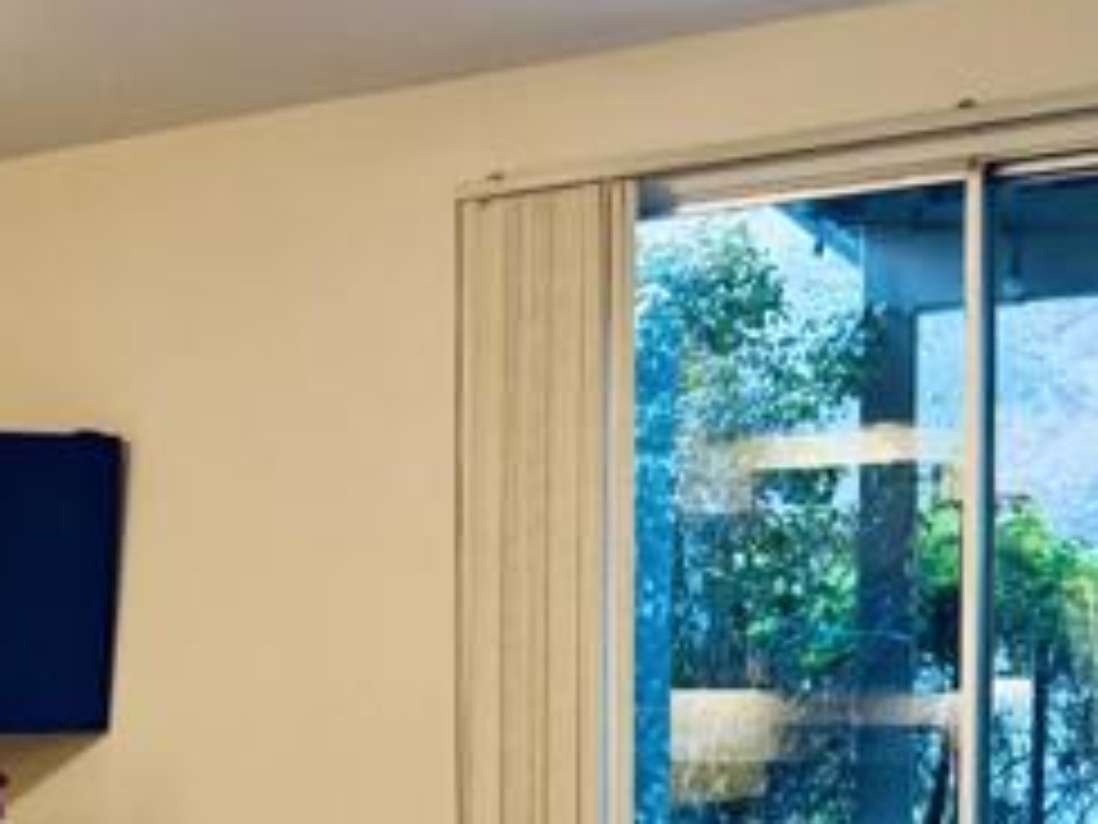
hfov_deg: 27.9
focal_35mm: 63
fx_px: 1998
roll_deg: +2.4
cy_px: 752
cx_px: -122
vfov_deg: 22.7
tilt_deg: -2.7
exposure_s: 1/60
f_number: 1.78
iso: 320
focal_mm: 6.76
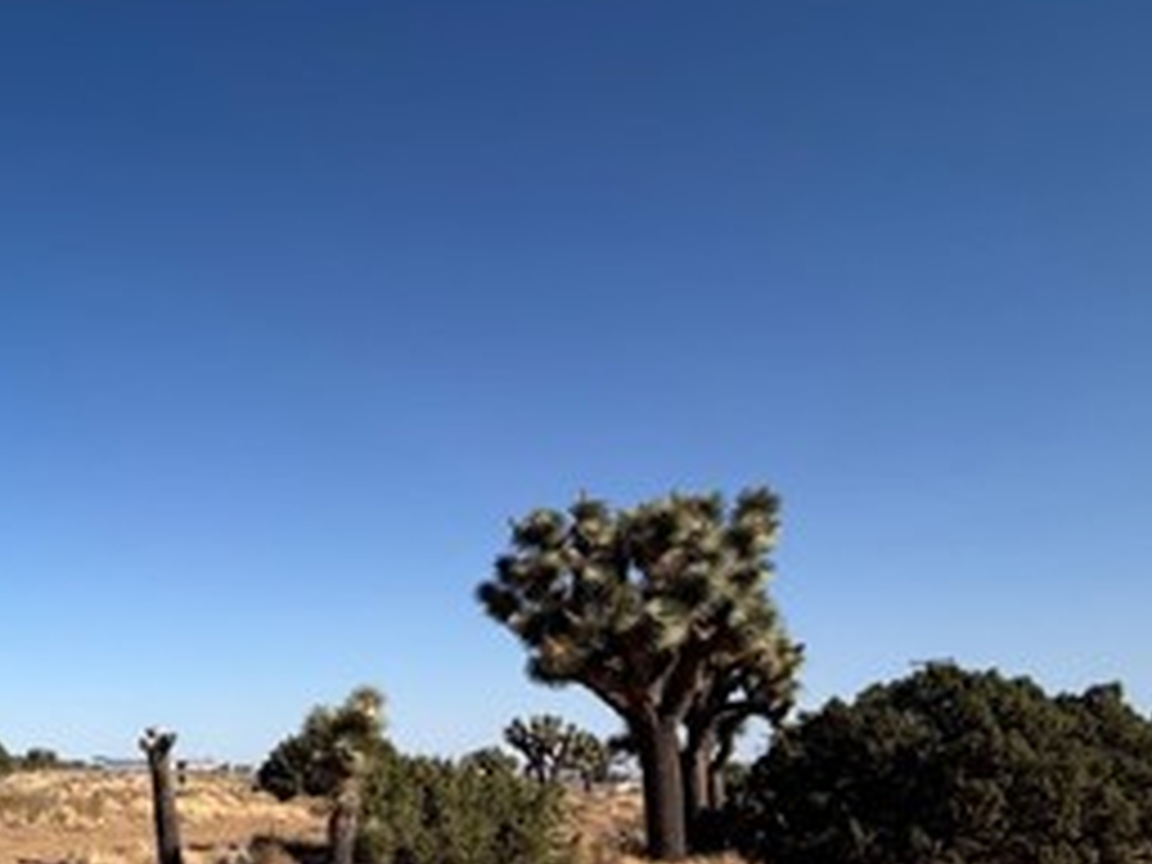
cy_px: 652
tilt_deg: +5.4
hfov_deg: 41.4
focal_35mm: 35
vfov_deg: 39.5
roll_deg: -0.3
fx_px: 1165
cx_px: -130
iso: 20
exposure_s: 1/1105
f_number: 2.2
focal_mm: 2.22
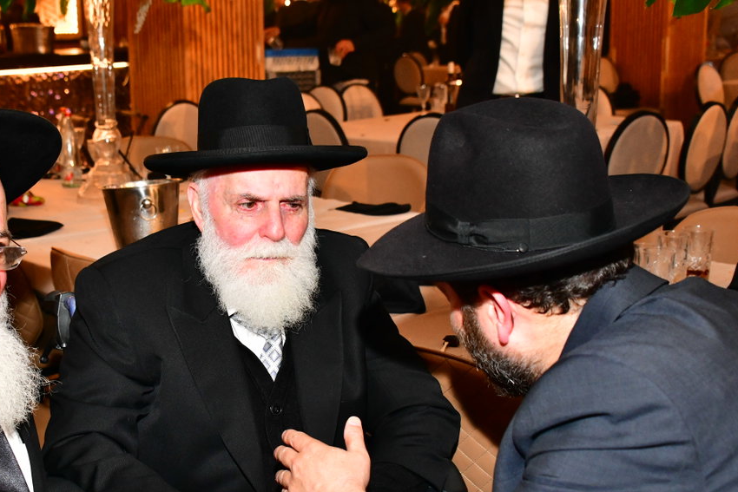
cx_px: 247
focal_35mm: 56
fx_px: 1148
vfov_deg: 24.2
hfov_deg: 35.3
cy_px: 245
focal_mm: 34
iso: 1600
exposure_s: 1/160
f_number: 5.6
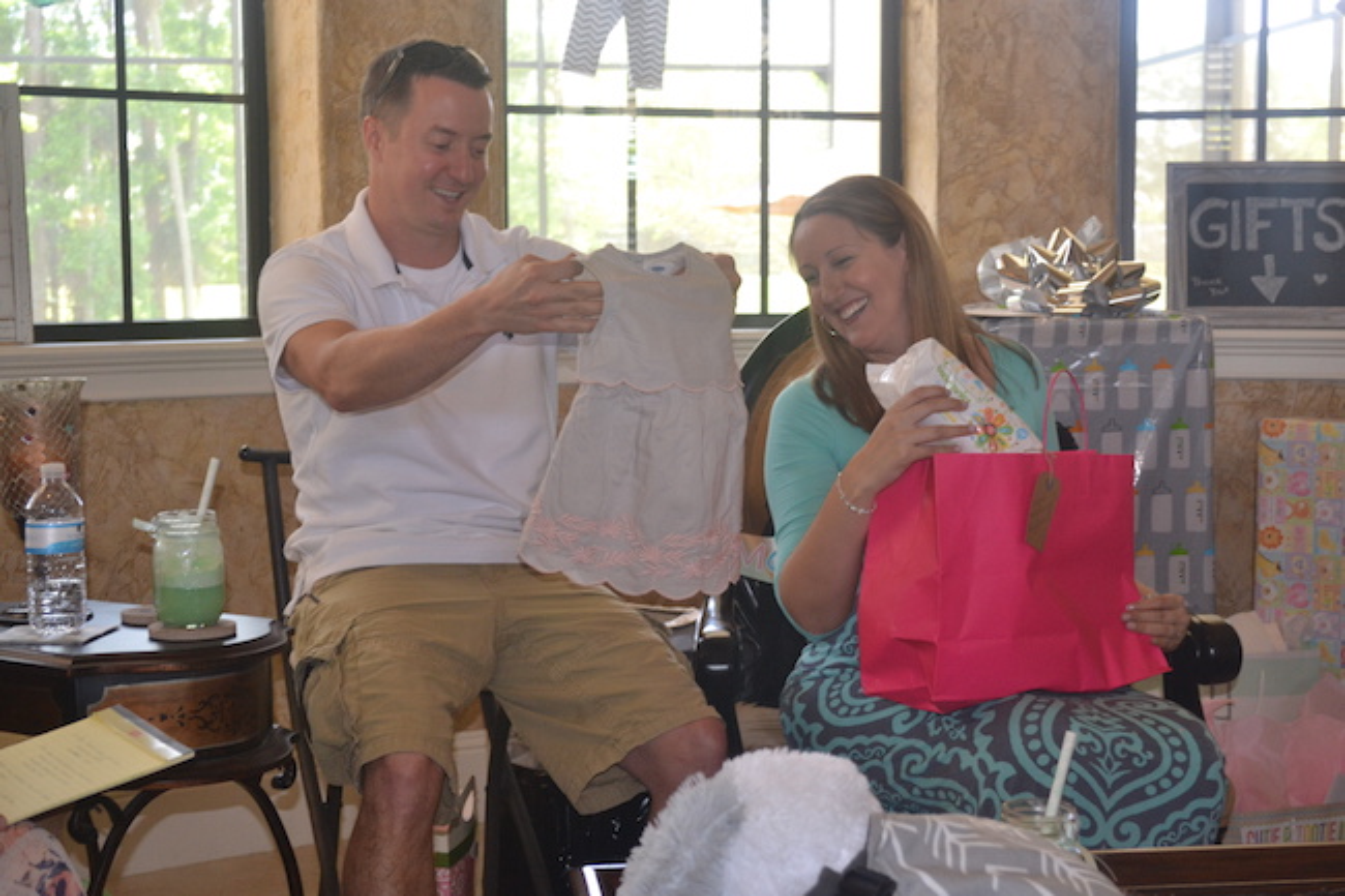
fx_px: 2017
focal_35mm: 54
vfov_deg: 25.0
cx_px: 672
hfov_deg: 36.9
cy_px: 448
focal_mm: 36
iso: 900
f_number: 5
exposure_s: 1/60
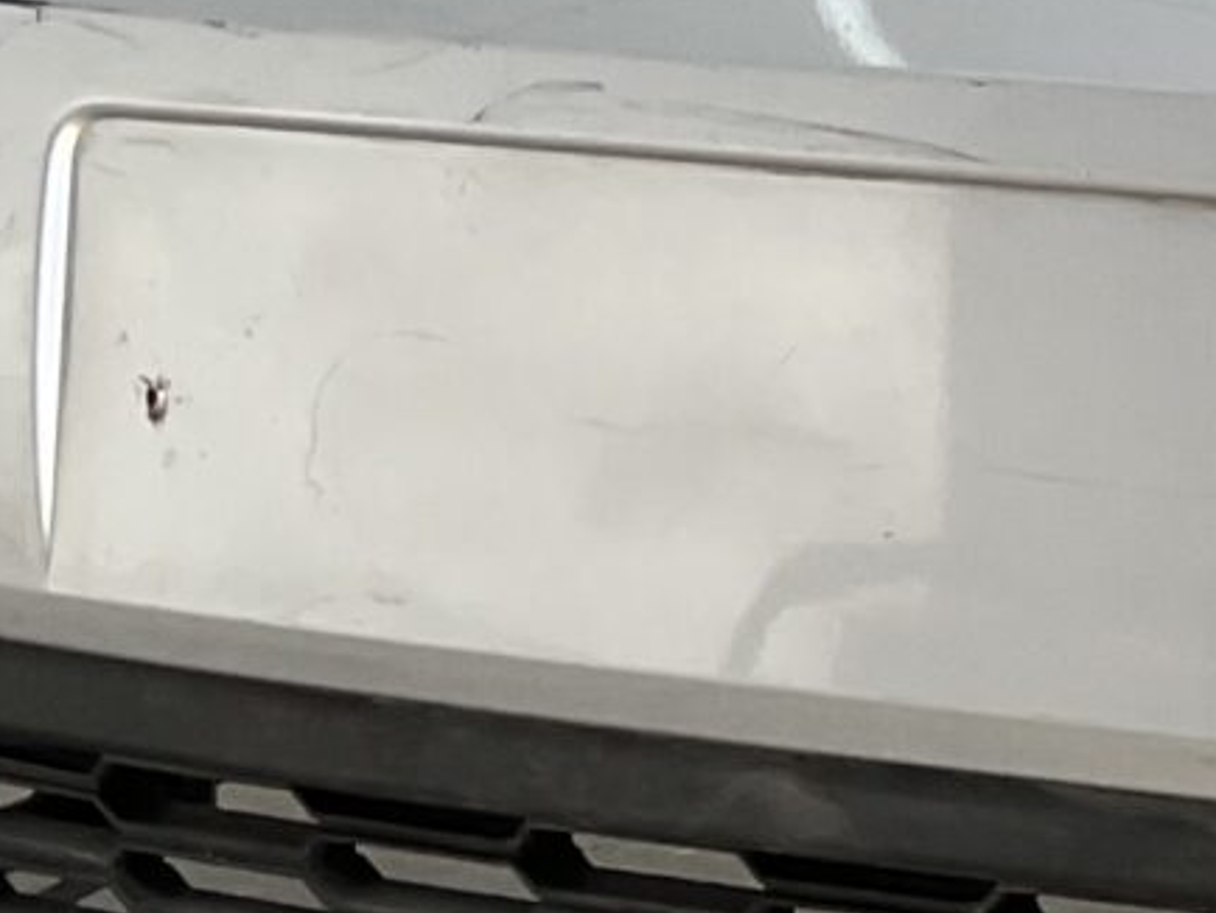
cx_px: 2345
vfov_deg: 8.7
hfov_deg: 10.7
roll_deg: -4.0
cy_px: 95
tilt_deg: -7.1
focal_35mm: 171
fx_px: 6010
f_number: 1.8
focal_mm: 3
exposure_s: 1/529
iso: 16
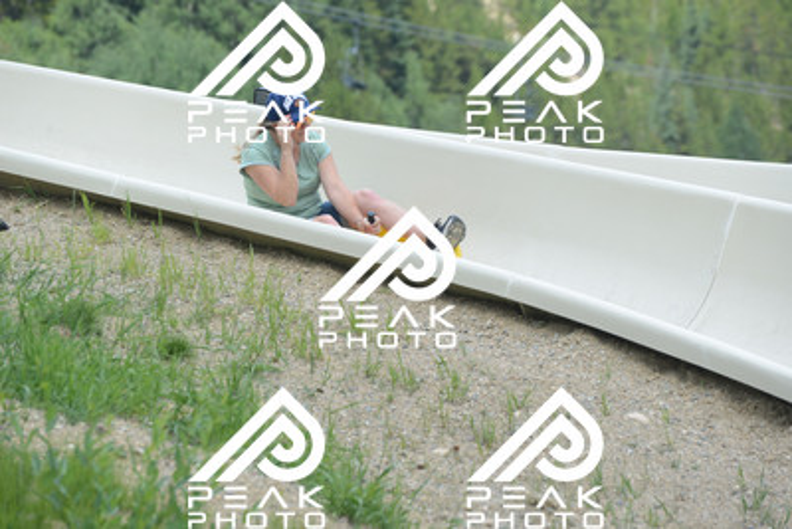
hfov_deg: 10.5
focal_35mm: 195
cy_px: 264
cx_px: 396
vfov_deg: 7.0
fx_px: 4291
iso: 1000
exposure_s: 1/1250
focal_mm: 195
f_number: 6.3
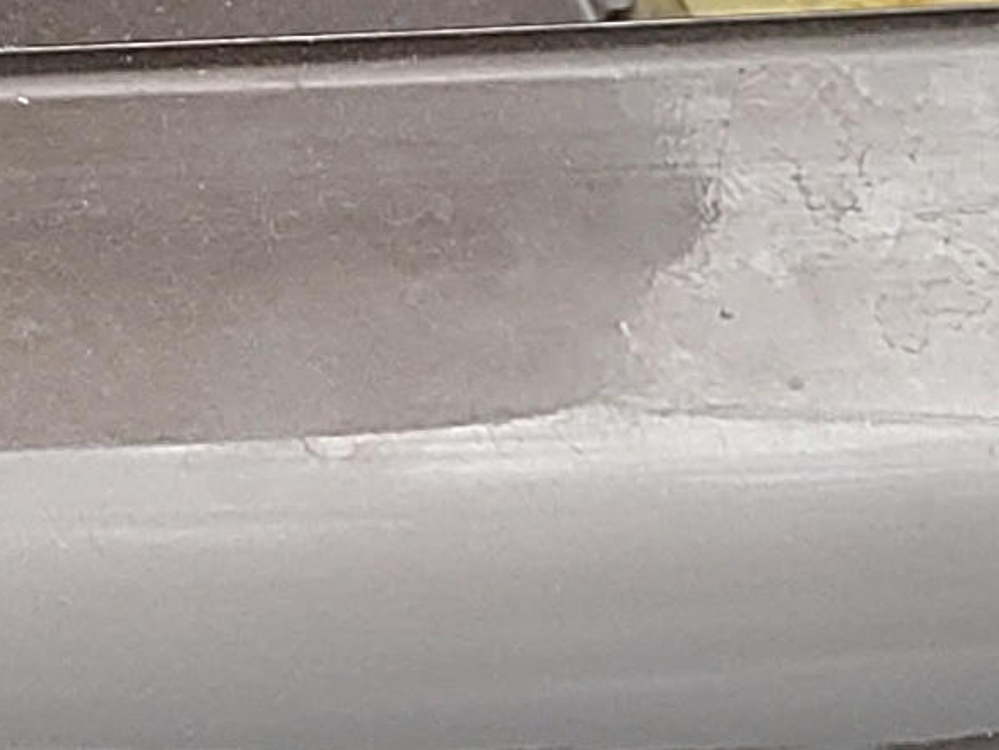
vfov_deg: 8.6
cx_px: -1648
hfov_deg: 10.1
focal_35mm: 161
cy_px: -861
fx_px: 4647
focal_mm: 5.56
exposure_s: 1/411
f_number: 1.8
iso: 100
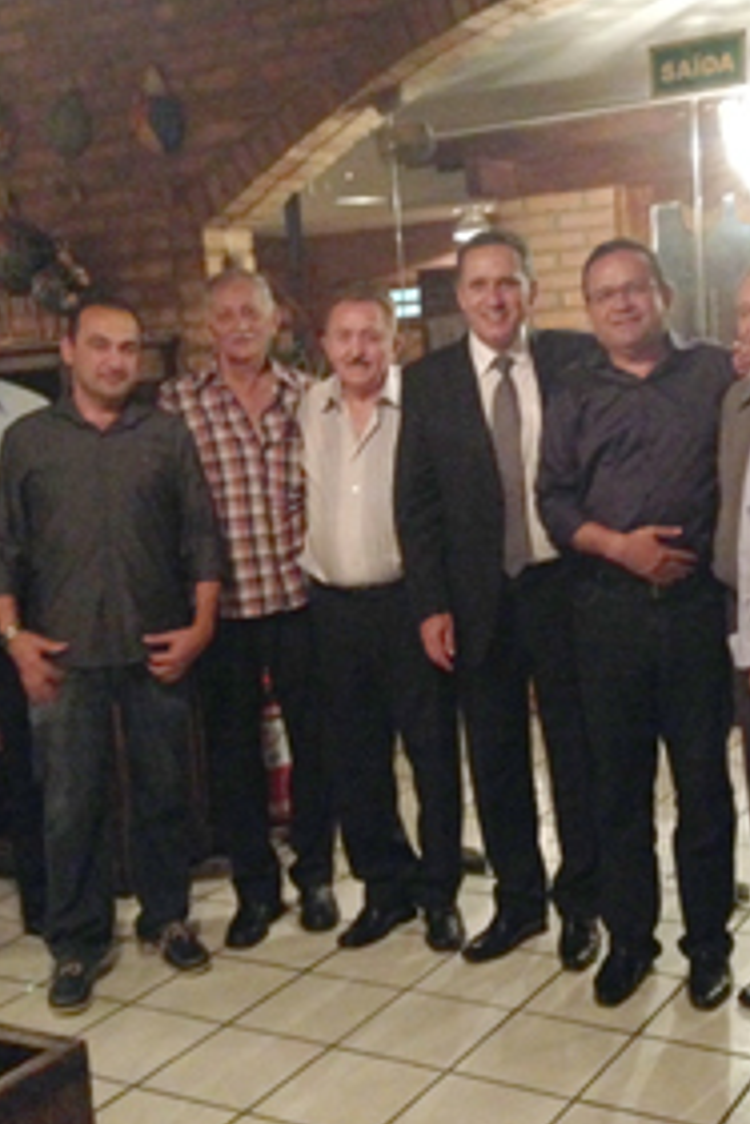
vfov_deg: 40.3
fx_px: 1529
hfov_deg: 27.4
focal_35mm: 49
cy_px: 558
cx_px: 505
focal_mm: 4.12
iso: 800
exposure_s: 1/15
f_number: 2.4
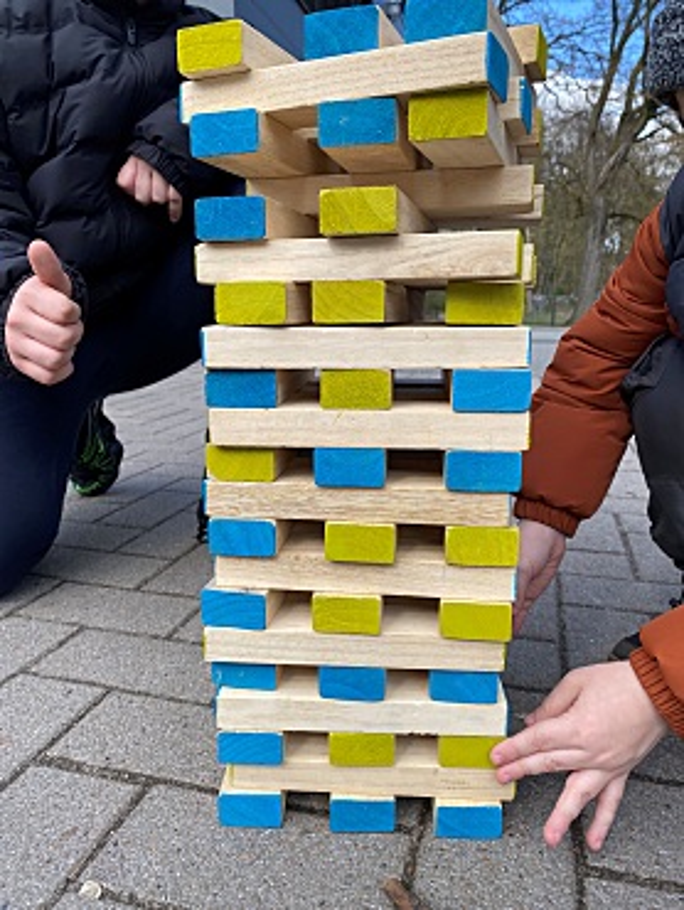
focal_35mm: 26
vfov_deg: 67.3
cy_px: 455
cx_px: 342
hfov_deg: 53.1
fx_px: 684
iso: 32
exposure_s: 1/912
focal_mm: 4.25
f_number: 1.8
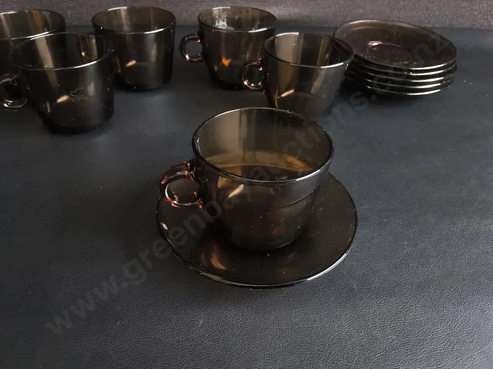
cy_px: 184
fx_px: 385
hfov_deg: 65.3
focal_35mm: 27
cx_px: 246
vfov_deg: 51.4
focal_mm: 2.87
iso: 320
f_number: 2
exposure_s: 1/50
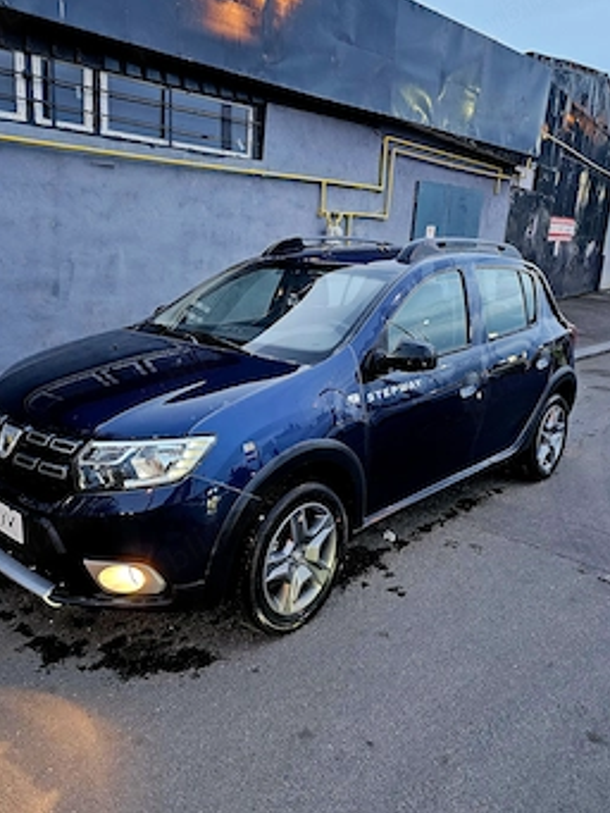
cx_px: 288
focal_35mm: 27
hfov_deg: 51.4
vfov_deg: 65.3
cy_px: 398
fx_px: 634
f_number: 1.7
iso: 640
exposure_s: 1/49
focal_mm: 6.3
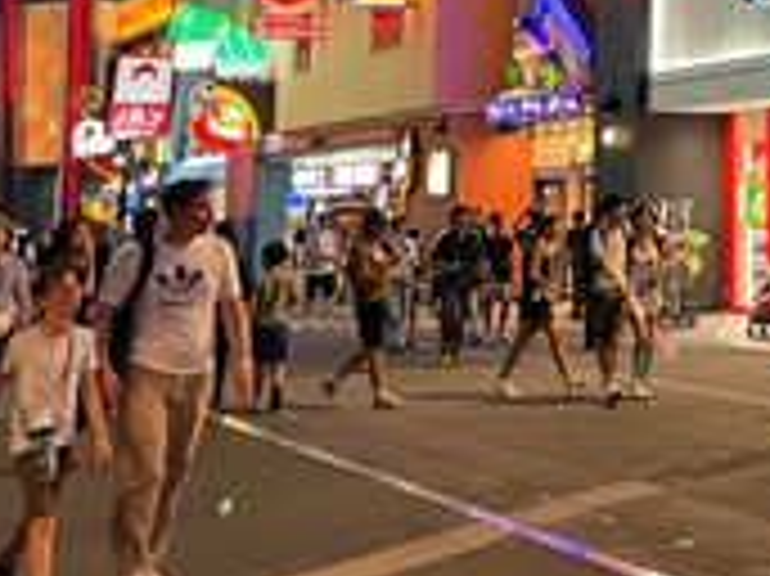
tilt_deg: +12.5
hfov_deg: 24.6
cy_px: -223
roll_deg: +0.0
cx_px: 883
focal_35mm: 73
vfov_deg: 18.4
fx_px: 1623
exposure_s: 1/60
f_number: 1.6
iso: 160
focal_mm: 5.1
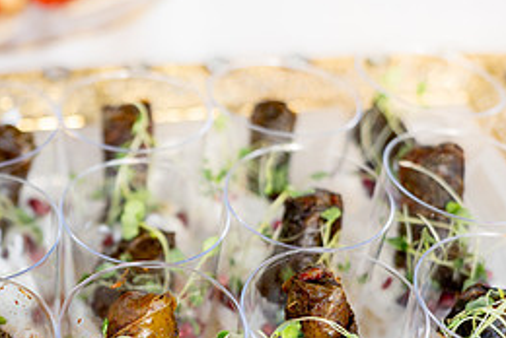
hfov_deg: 25.3
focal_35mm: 78
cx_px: 62
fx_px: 1098
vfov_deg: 17.1
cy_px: 349
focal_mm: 35
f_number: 2
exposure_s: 1/1000
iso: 250
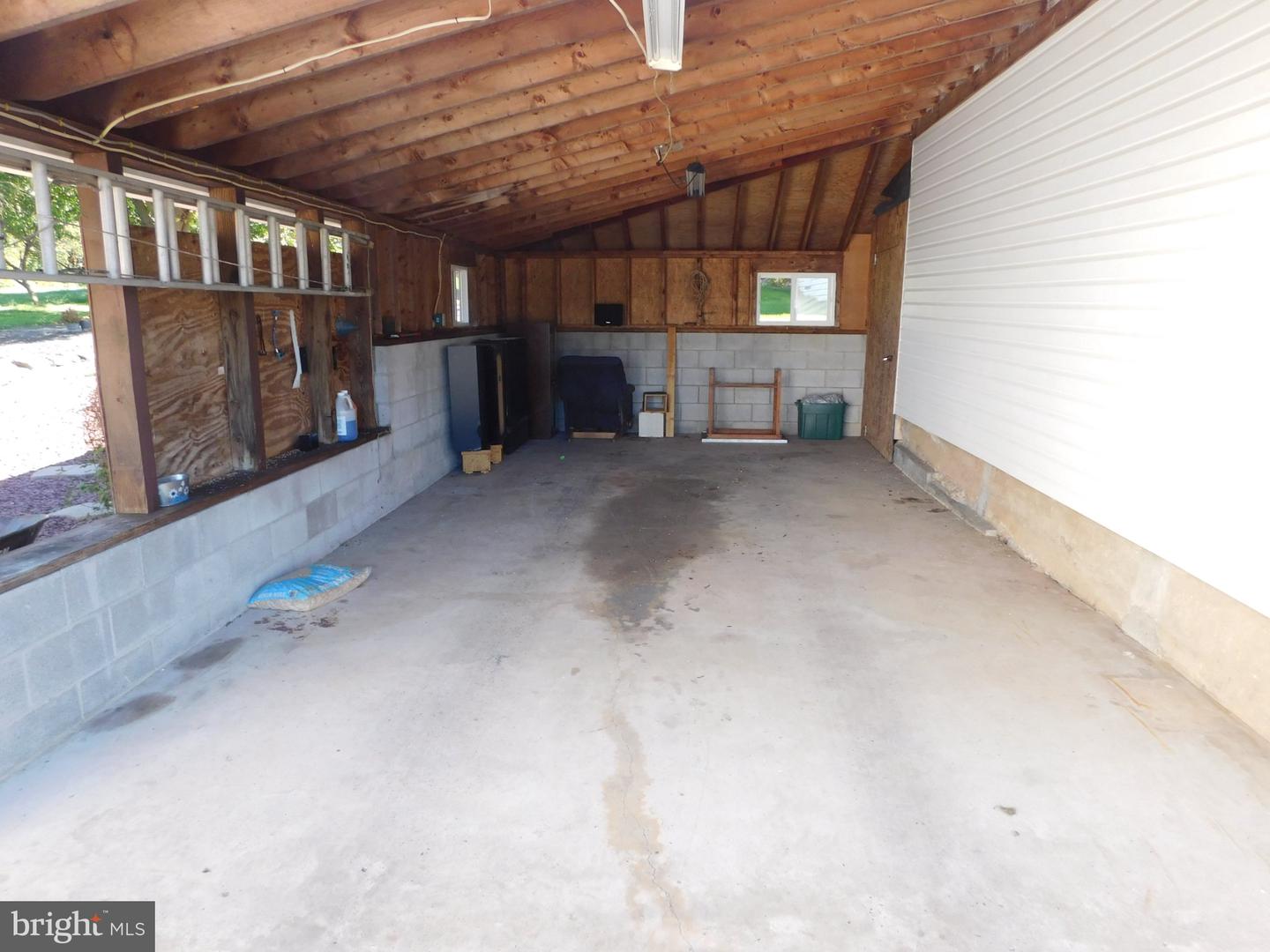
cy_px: 476
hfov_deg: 73.9
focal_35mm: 23
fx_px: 844
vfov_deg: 58.9
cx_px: 635
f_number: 3
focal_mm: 4
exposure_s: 1/100
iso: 125
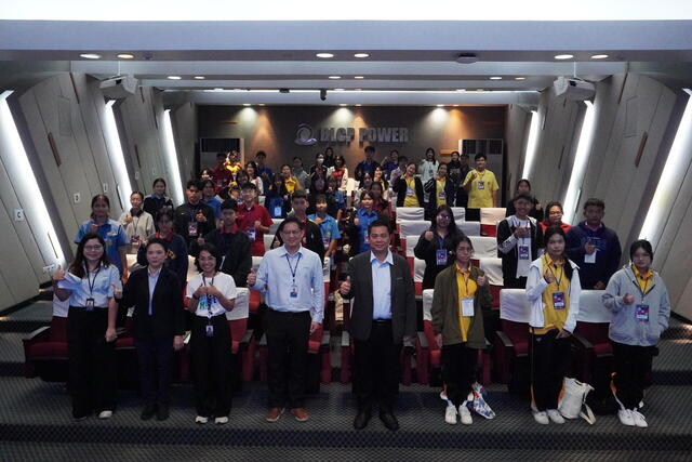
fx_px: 577
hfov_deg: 61.9
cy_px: 231
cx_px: 346
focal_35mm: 30
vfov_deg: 43.6
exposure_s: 1/320
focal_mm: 20
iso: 12800
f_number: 7.1
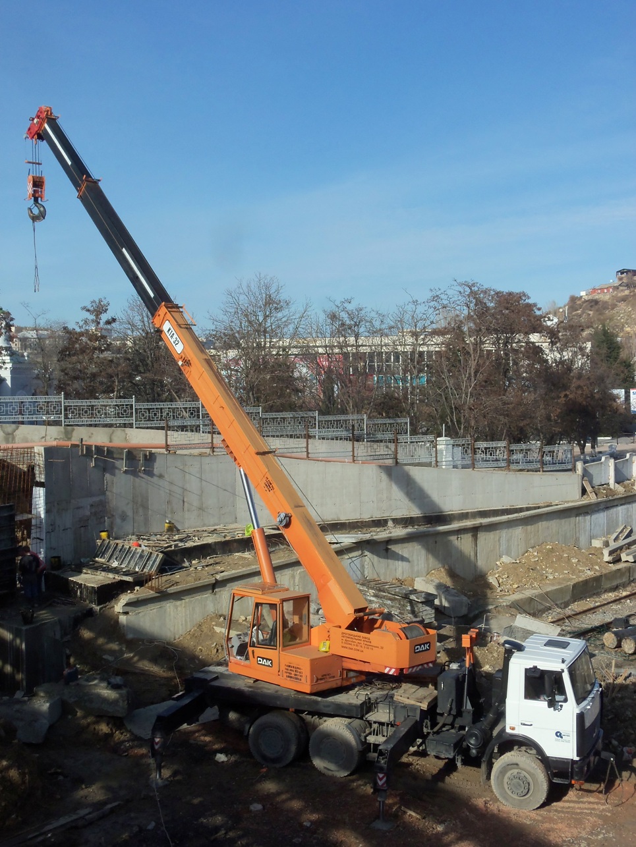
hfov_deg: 30.3
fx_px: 1175
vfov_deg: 39.7
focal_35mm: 48
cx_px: 318
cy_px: 424
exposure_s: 1/200
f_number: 9.8
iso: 80
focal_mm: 8.7
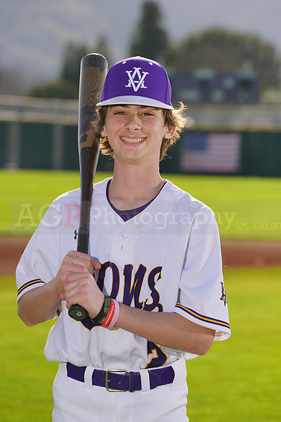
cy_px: 211
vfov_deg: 8.8
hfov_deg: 5.9
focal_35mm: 235
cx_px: 140
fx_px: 2750
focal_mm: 235
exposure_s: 1/250
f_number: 9
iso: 100
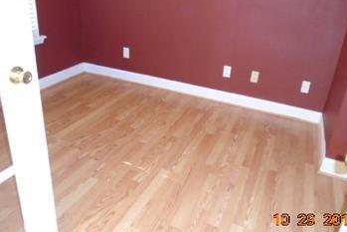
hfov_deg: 60.2
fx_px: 299
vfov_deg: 42.3
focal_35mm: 31
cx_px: 183
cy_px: 104
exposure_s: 1/30
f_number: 3.2
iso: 400
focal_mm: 4.6
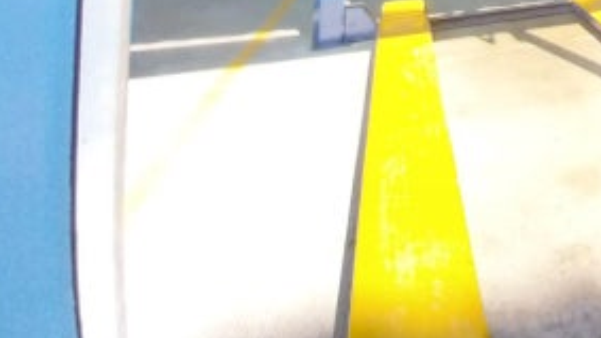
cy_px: -162
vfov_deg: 26.8
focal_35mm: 32
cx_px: 656
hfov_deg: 46.0
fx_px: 510
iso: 100
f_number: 2.2
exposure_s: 1/100
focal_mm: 1.3
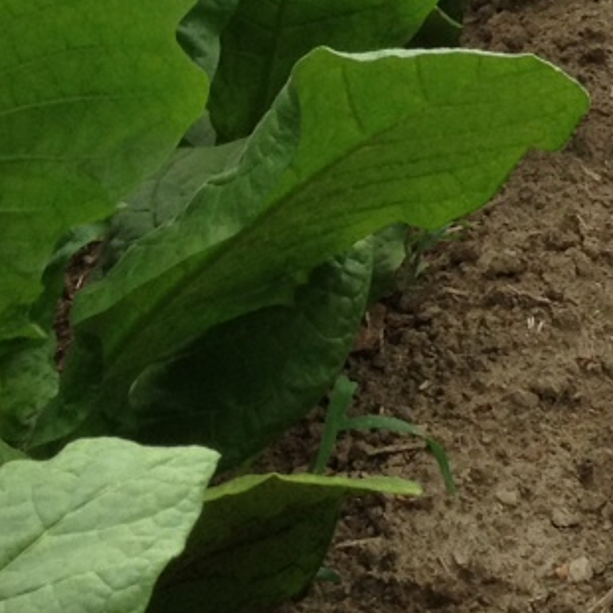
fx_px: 3266
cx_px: 1202
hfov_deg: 10.0
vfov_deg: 10.5
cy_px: -190
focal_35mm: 163
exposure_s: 1/521
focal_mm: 4.28
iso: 64
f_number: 2.4
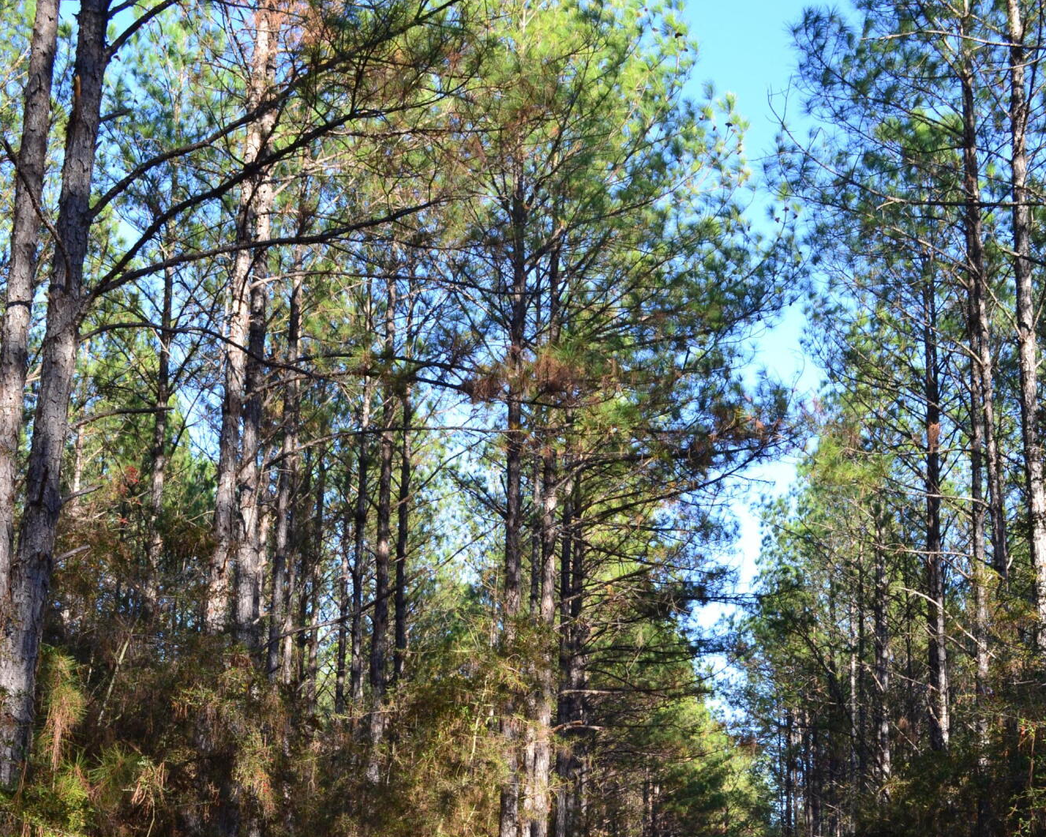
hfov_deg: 36.7
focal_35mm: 51
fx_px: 1579
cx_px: 525
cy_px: 763
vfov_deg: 28.5
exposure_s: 1/100
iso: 400
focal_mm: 24
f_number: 9
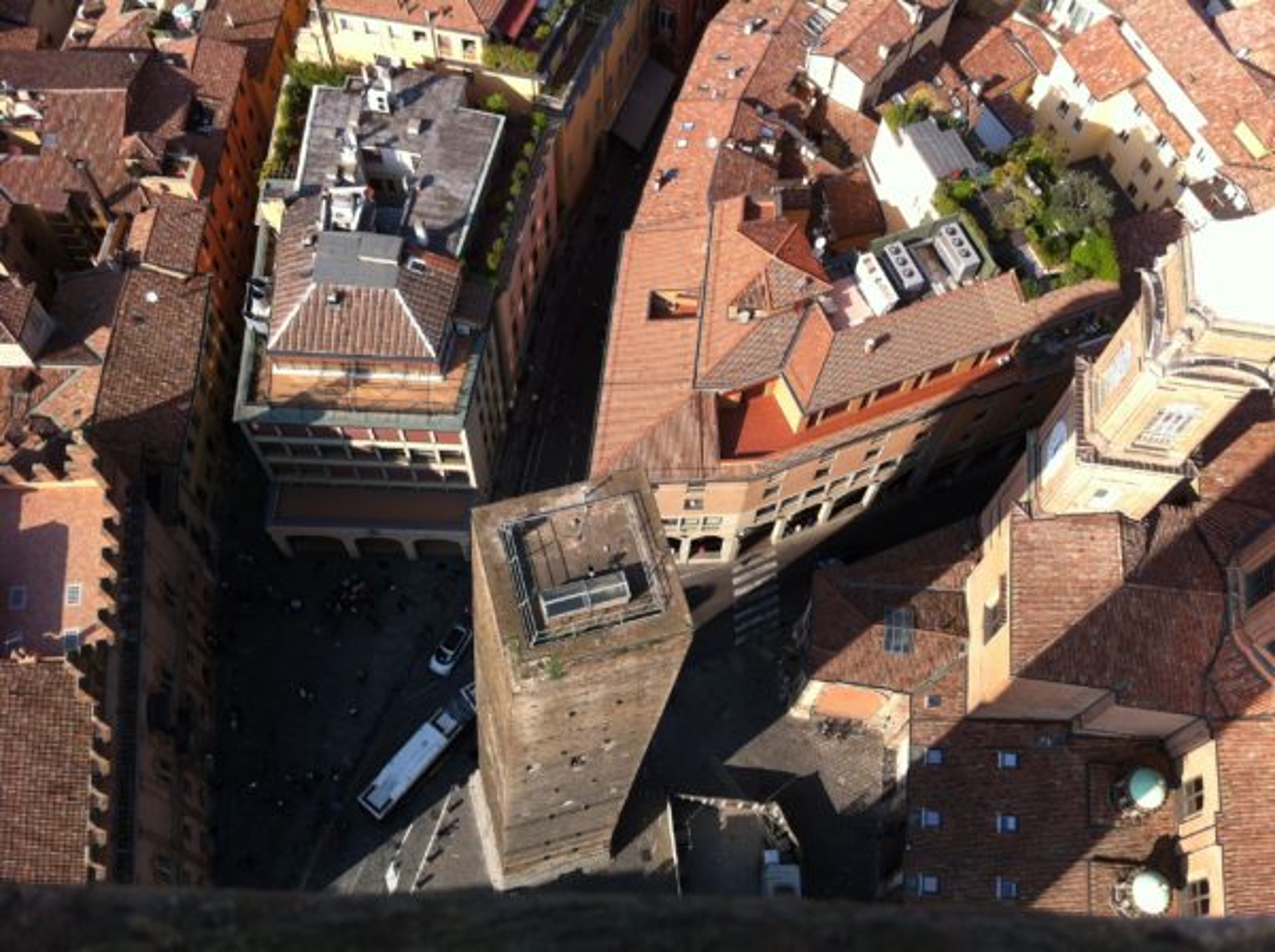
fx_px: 1287
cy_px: 476
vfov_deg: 40.6
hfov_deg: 52.7
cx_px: 638
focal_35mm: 35
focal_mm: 3.85
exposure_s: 1/591
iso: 80
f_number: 2.8
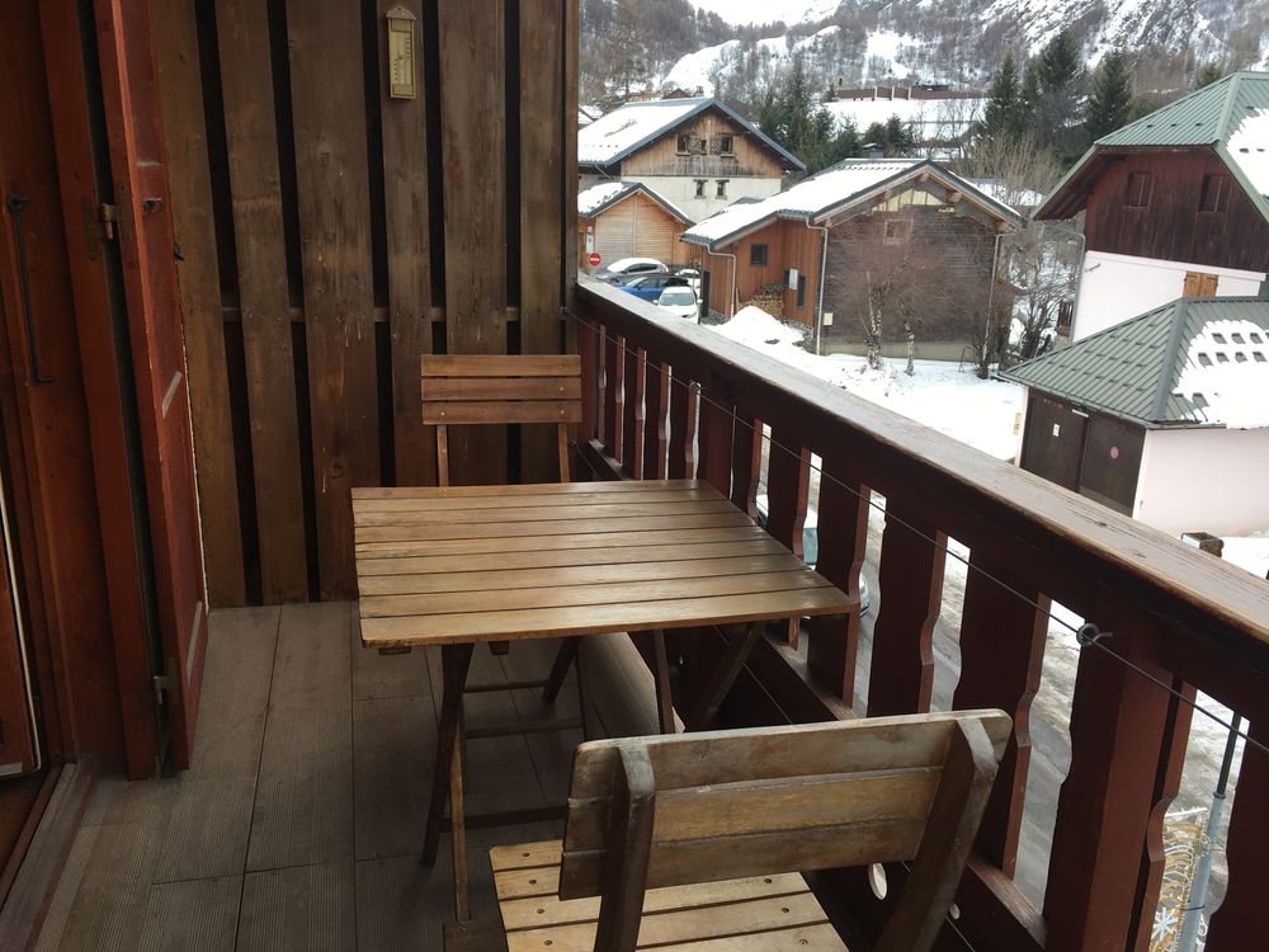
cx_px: 634
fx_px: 1063
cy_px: 476
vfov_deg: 48.2
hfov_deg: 61.7
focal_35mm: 29
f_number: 2.2
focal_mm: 4.15
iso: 25
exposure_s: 1/214
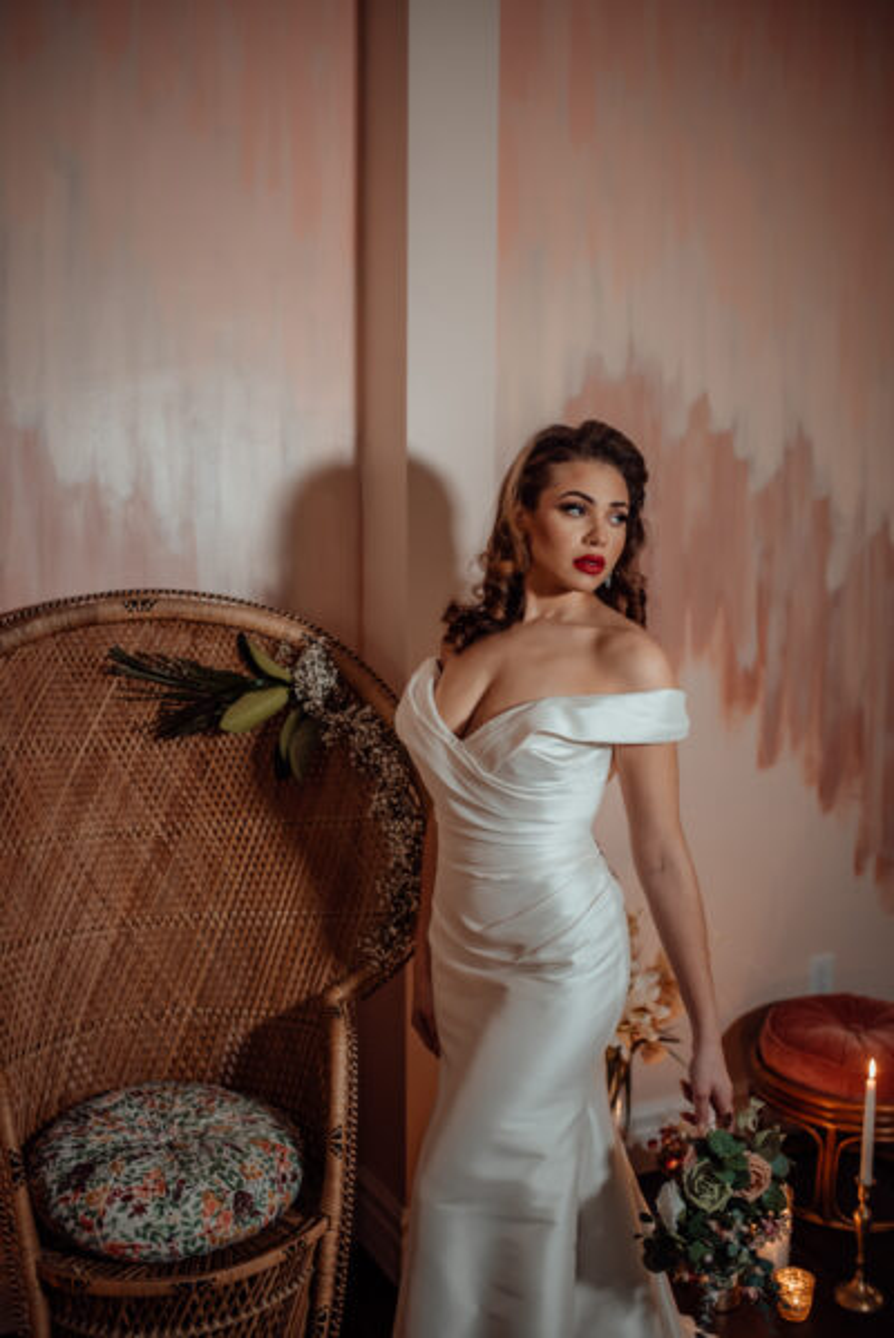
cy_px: 669
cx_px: 447
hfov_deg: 37.9
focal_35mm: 35
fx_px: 1302
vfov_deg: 54.4
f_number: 1.8
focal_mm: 35
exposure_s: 1/160
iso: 800
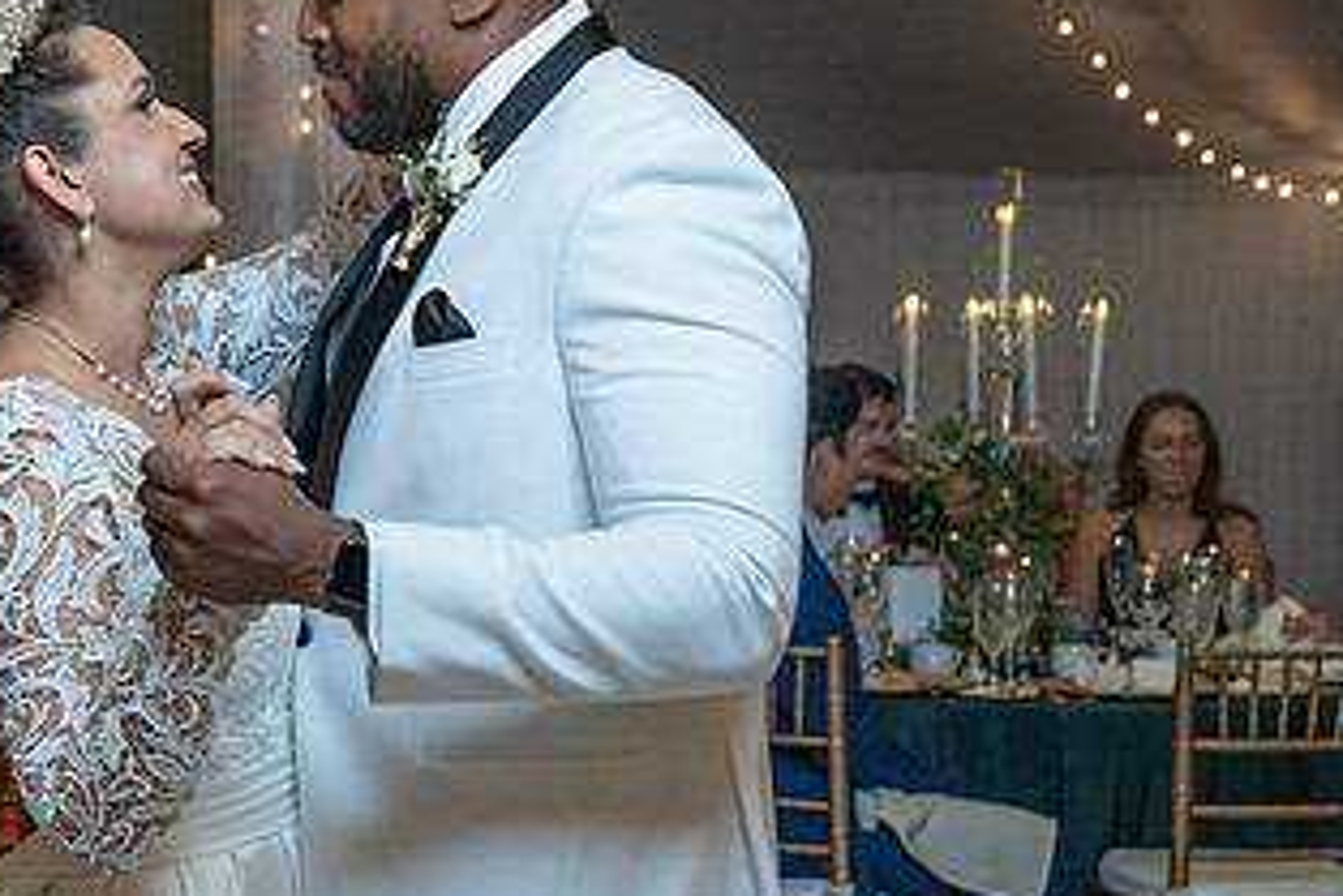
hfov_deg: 23.6
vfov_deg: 16.1
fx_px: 3172
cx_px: 321
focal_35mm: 85
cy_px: 428
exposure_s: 1/200
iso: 2000
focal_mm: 41
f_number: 4
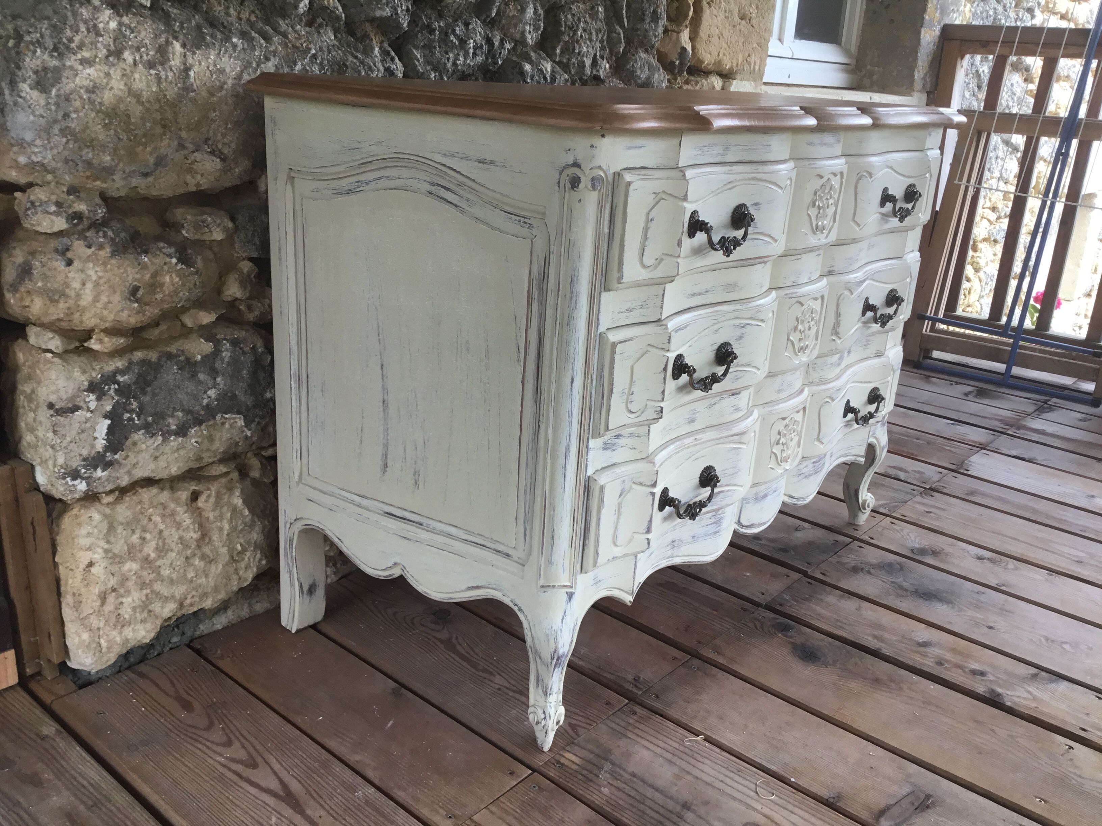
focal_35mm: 31
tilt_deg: -17.8
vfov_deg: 45.4
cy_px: 413
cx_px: 551
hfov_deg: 58.4
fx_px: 987
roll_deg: -1.8
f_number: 2.4
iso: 32
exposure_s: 1/100
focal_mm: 3.3
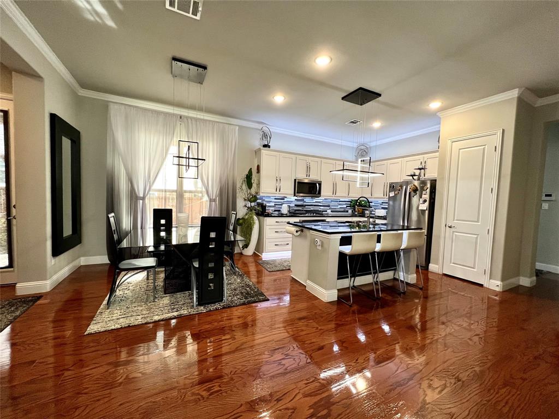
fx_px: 210
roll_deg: -2.1
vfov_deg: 89.9
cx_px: 280
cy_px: 210
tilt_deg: -2.8
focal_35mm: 13
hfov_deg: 106.2
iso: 200
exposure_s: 1/120
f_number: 1.8
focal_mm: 1.57
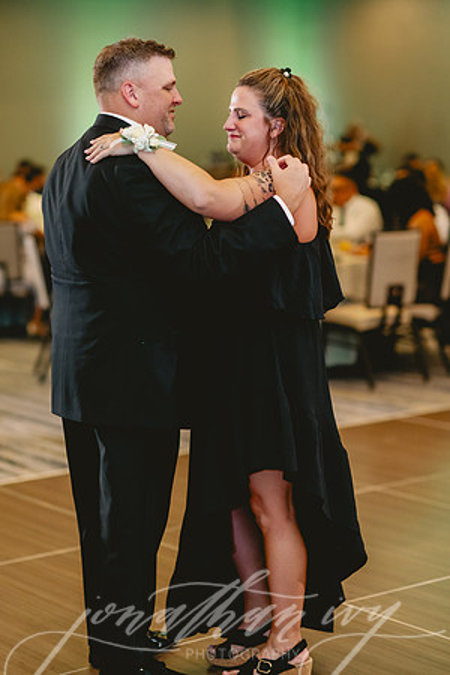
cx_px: 225
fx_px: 1594
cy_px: 338
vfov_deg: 23.9
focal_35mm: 85
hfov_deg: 16.1
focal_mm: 85
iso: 2500
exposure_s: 1/125
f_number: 2
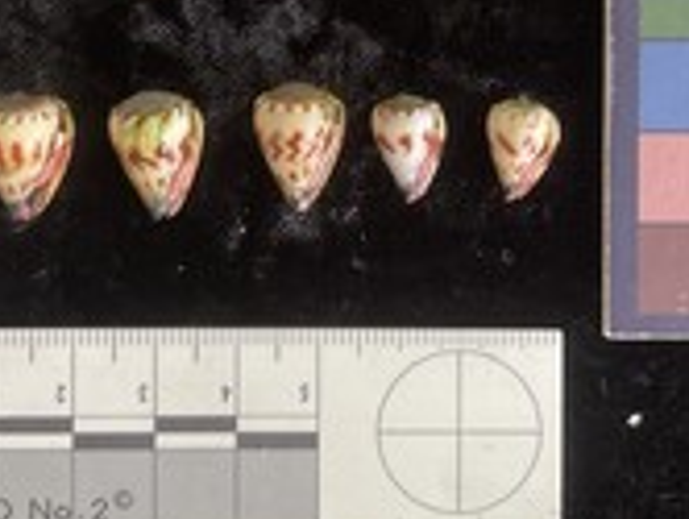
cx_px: 307
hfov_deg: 31.6
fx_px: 1216
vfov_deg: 23.5
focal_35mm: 61
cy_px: 60
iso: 50
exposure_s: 1/60
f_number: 1.8
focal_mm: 3
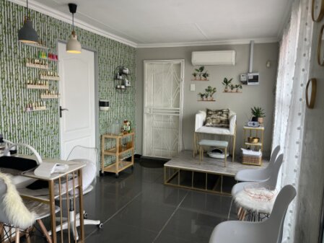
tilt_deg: -6.7
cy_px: 122
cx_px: 162
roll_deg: -1.3
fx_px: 243
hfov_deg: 67.3
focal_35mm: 26
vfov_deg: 53.1
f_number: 1.5
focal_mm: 5.7
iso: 32
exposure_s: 1/144
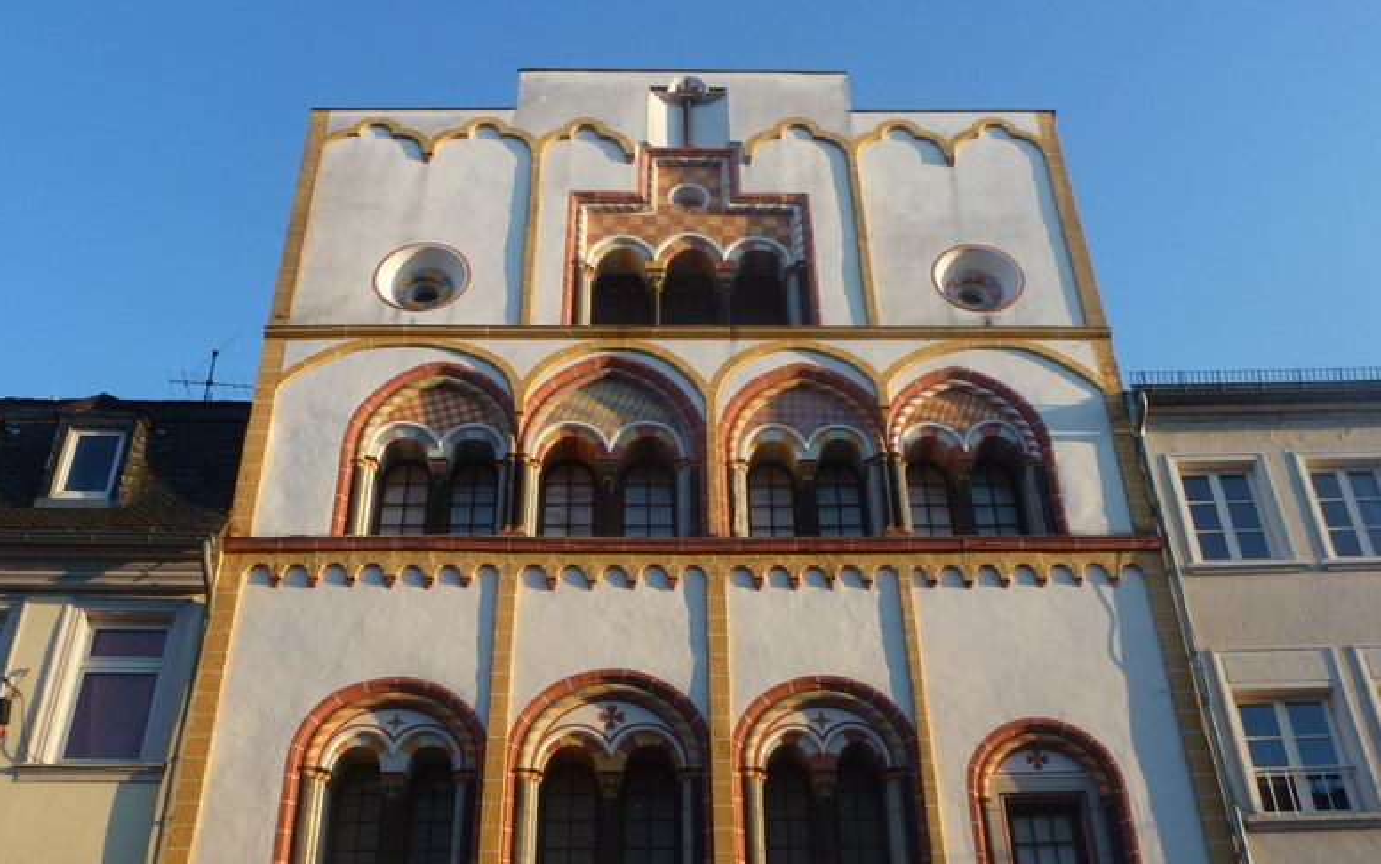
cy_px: 501
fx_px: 1355
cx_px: 702
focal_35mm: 36
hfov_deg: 54.0
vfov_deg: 35.3
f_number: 4
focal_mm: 5.9
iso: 100
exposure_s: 1/250
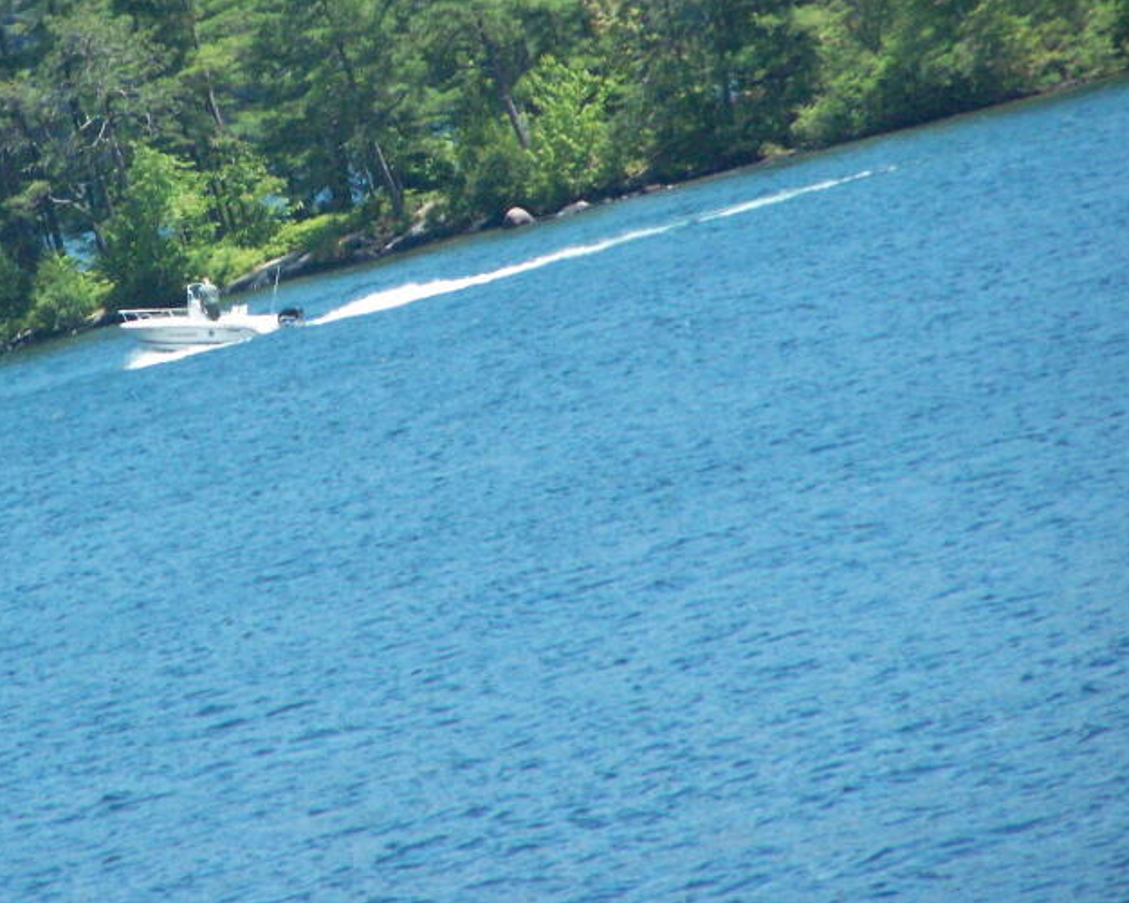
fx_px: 20285
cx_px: 310
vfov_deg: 2.6
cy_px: 213
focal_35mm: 607
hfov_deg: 3.2
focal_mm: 63
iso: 400
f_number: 3.7
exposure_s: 1/640
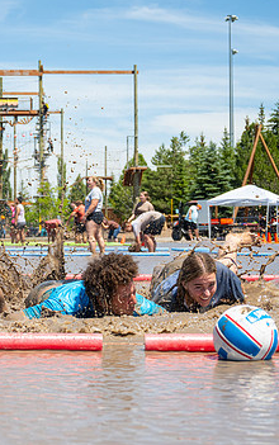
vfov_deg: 26.1
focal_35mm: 79
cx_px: 56
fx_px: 959
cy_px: 206
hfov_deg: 16.4
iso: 320
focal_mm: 42
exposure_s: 1/2000
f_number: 4
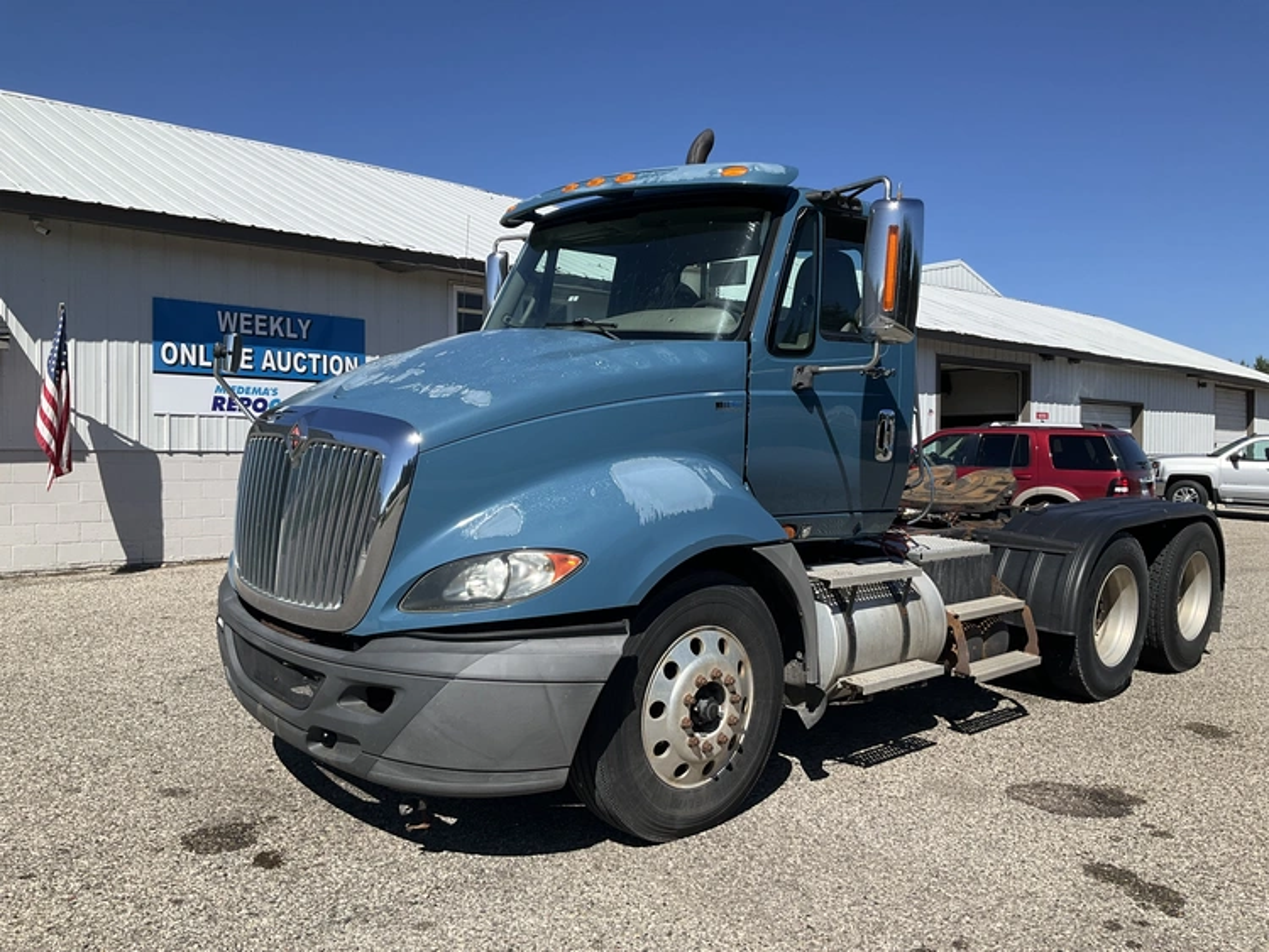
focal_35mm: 29
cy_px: 476
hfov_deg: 61.6
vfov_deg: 48.3
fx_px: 1063
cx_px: 634
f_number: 1.8
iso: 25
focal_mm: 3
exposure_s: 1/2427
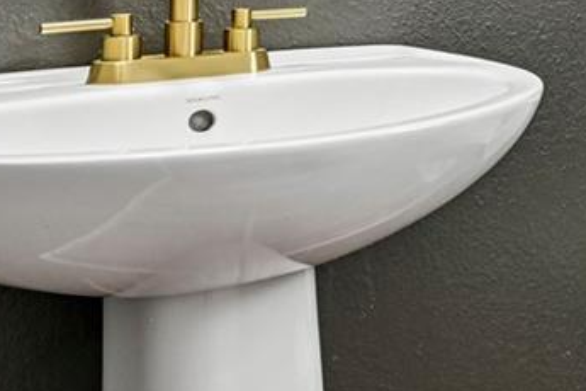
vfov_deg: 19.4
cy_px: -109
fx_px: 1058
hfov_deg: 22.3
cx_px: 987
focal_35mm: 65
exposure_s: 1/2.5
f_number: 11
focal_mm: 14
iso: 400
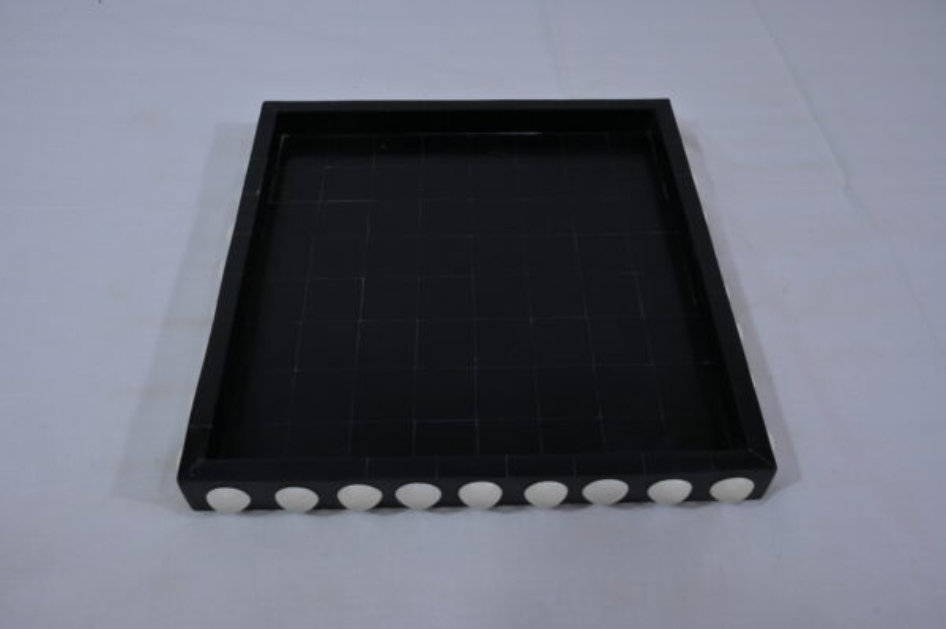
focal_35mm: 29
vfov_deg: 44.9
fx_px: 761
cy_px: 314
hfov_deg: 63.7
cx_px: 473
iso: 500
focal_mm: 29
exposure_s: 1/125
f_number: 9
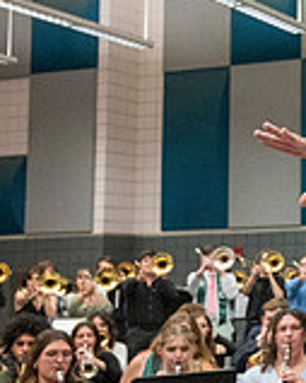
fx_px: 929
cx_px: 571
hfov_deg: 15.7
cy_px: 167
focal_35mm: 82
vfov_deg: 23.3
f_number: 4
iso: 10000
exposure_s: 1/500
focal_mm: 24
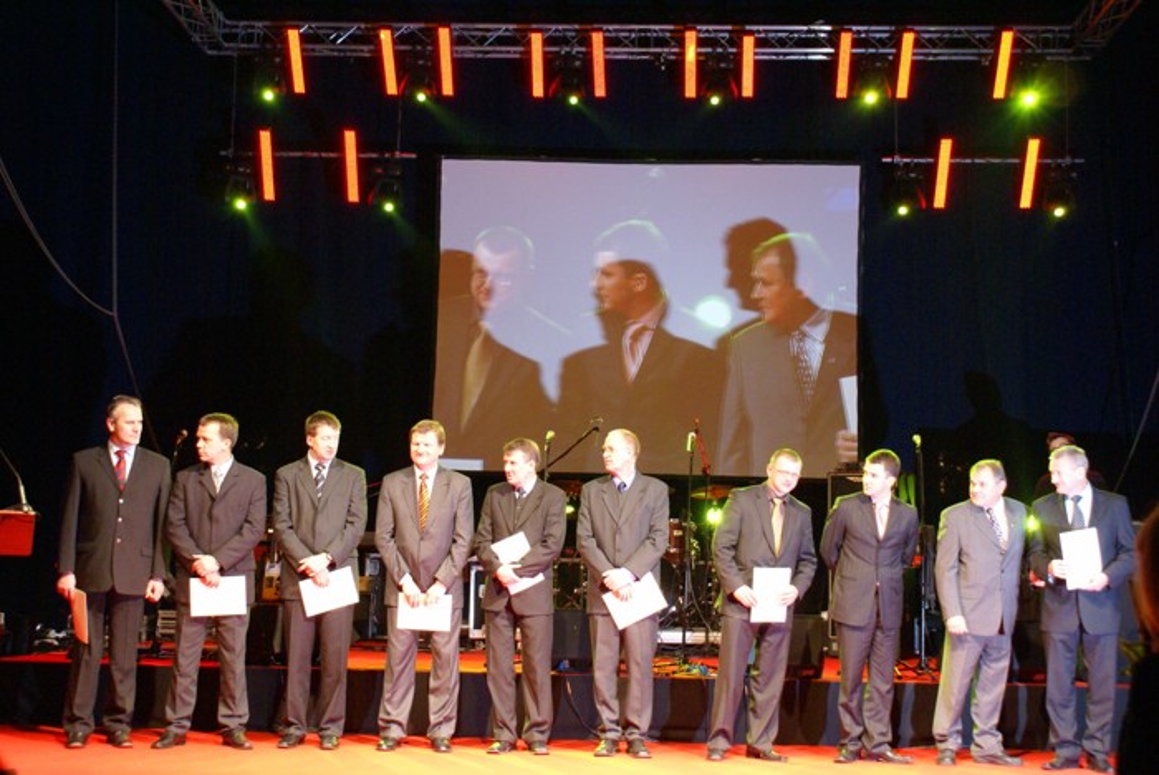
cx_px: 580
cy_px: 388
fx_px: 1692
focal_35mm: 52
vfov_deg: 25.8
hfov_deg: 37.8
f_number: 5.6
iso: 800
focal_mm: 35
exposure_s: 1/20
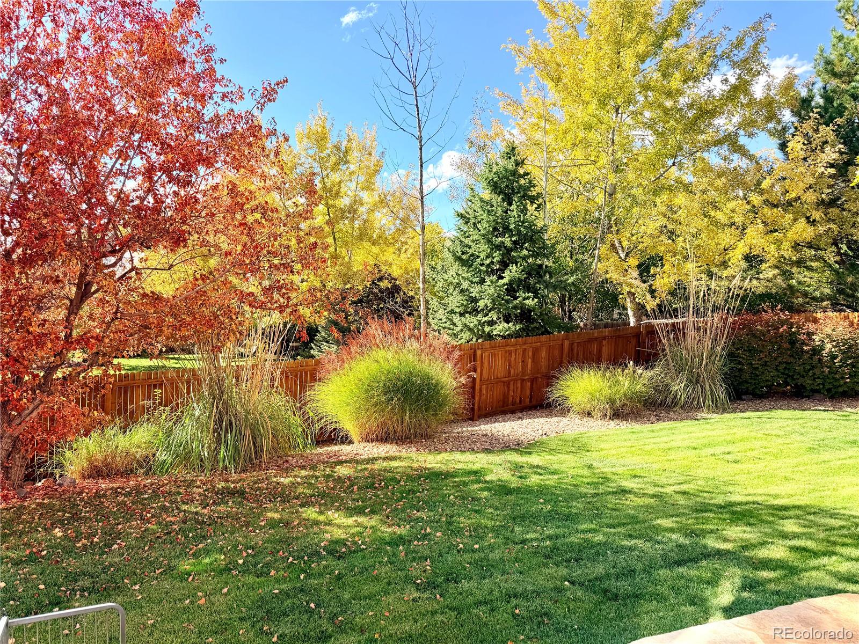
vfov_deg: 56.8
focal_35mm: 24
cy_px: 322
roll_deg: -2.6
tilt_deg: -0.5
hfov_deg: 71.6
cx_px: 430
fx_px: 596
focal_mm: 6.76
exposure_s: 1/2053
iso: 80
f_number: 1.78
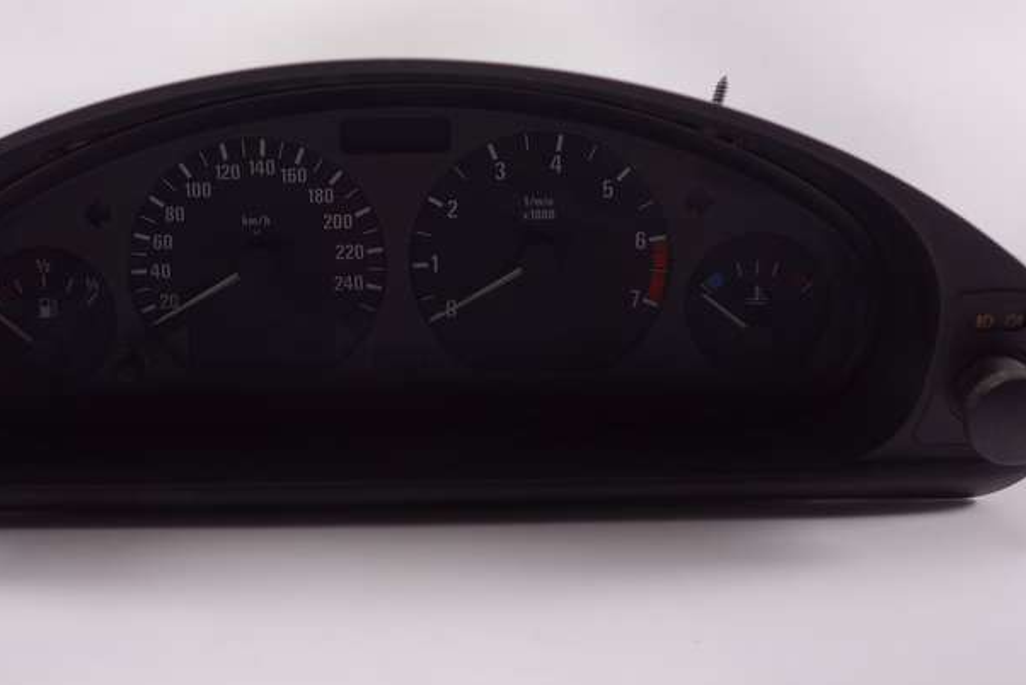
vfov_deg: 21.2
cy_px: 289
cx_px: 394
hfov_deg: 31.3
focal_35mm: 64
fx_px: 1825
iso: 125
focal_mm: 17.4
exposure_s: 1/50
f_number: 3.2
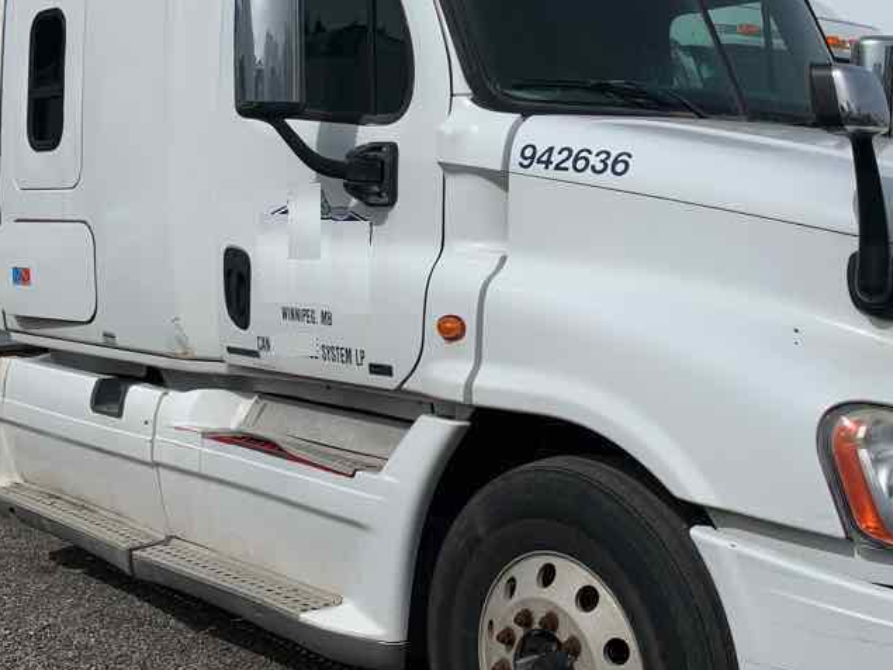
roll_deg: +1.2
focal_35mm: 50
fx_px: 1290
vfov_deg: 29.0
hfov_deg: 37.9
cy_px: 238
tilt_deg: -1.2
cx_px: 561
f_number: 1.8
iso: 25
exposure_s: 1/5405
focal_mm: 4.25
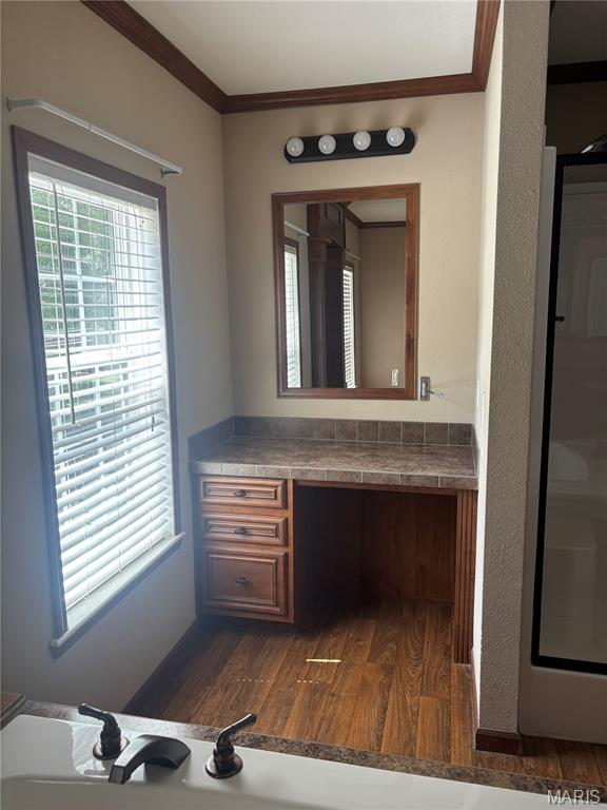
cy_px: 405
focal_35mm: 26
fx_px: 608
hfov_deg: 53.1
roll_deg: +1.9
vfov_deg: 67.3
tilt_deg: -8.7
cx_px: 304
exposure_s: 1/121
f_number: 1.6
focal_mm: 5.96
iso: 80
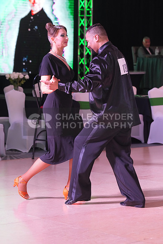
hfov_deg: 10.9
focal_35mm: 126
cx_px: 82
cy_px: 122
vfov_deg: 16.3
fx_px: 855
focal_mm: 126
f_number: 5
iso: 3200
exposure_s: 1/250
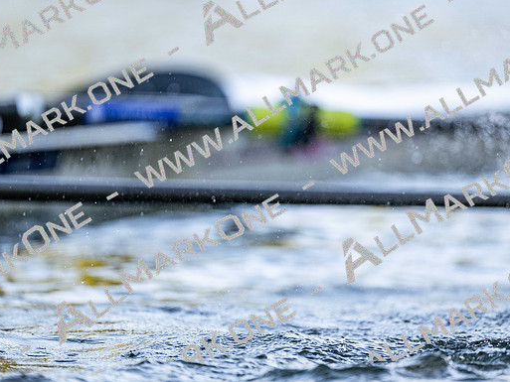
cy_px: 191
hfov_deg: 3.0
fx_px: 9608
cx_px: 257
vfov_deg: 2.3
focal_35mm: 652
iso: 900
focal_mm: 600
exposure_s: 1/2500
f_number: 4
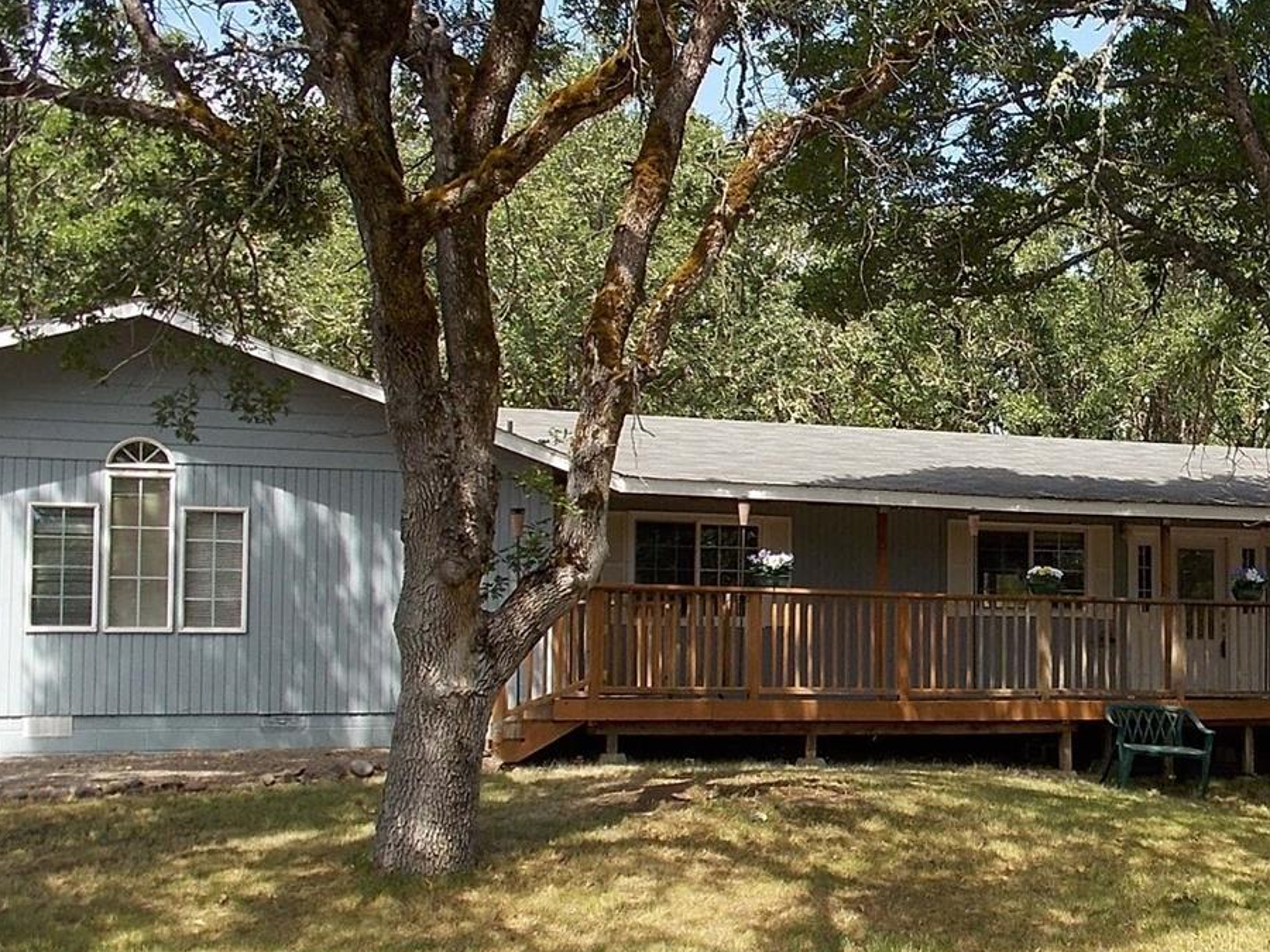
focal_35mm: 50
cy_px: 585
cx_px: 1053
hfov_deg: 36.6
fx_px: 1834
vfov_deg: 29.0
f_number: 3.3
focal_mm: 5.3
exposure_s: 1/400
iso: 80
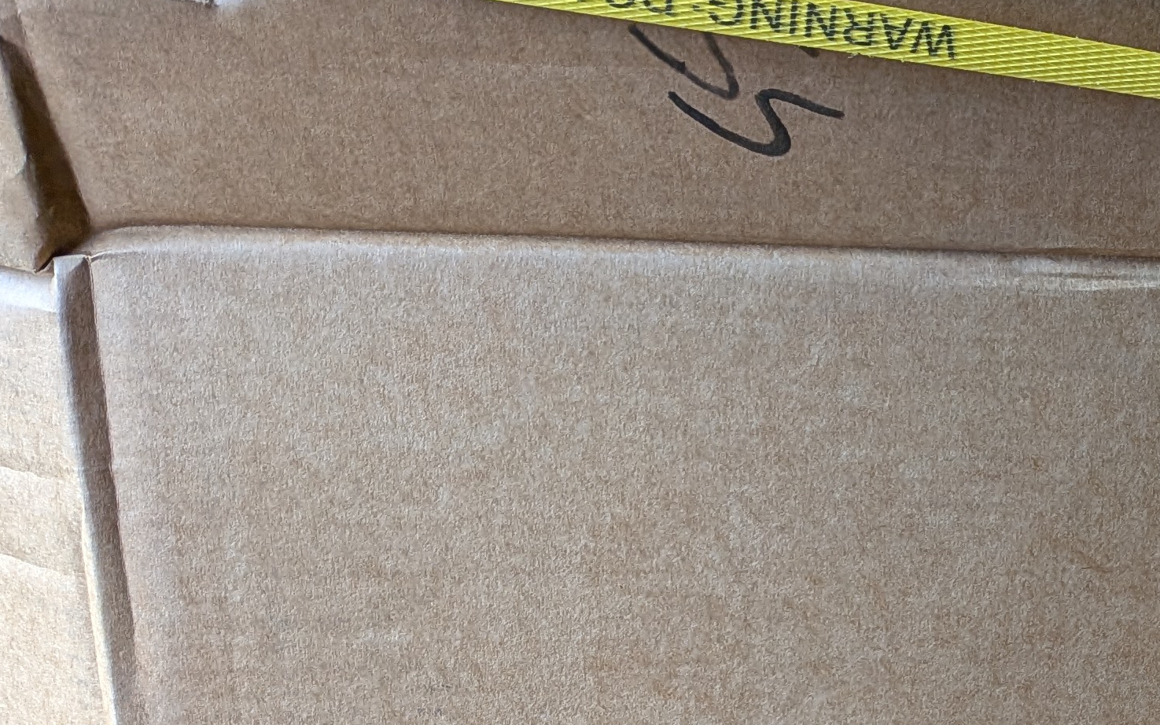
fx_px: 2181
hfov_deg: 26.4
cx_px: 1405
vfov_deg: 18.6
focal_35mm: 69
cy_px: 655
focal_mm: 4.53
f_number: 1.7
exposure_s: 1/100
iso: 30
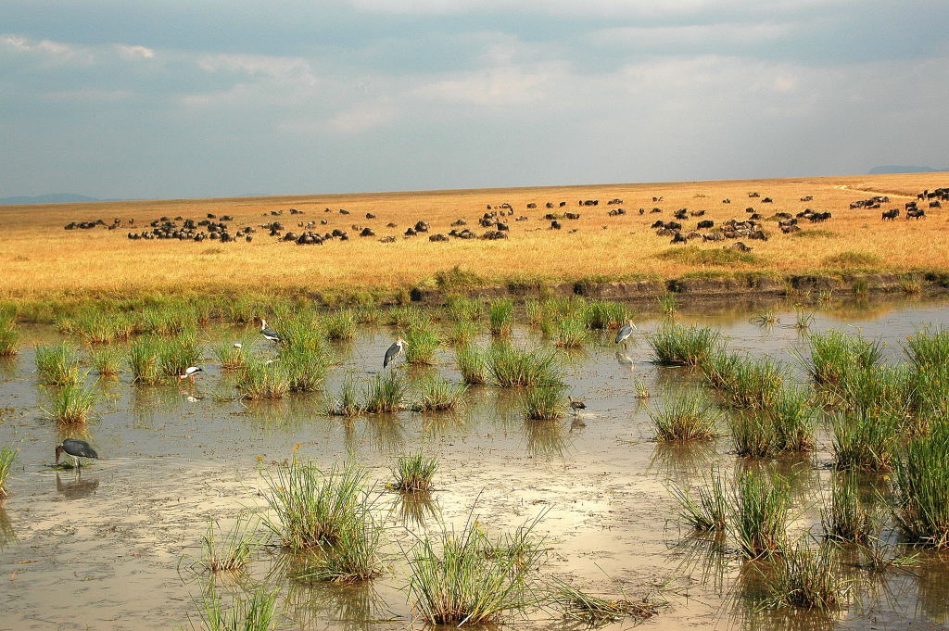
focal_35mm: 75
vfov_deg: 18.2
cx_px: 474
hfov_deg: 27.0
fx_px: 1975
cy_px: 316
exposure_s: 1/250
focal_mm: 50
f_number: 11
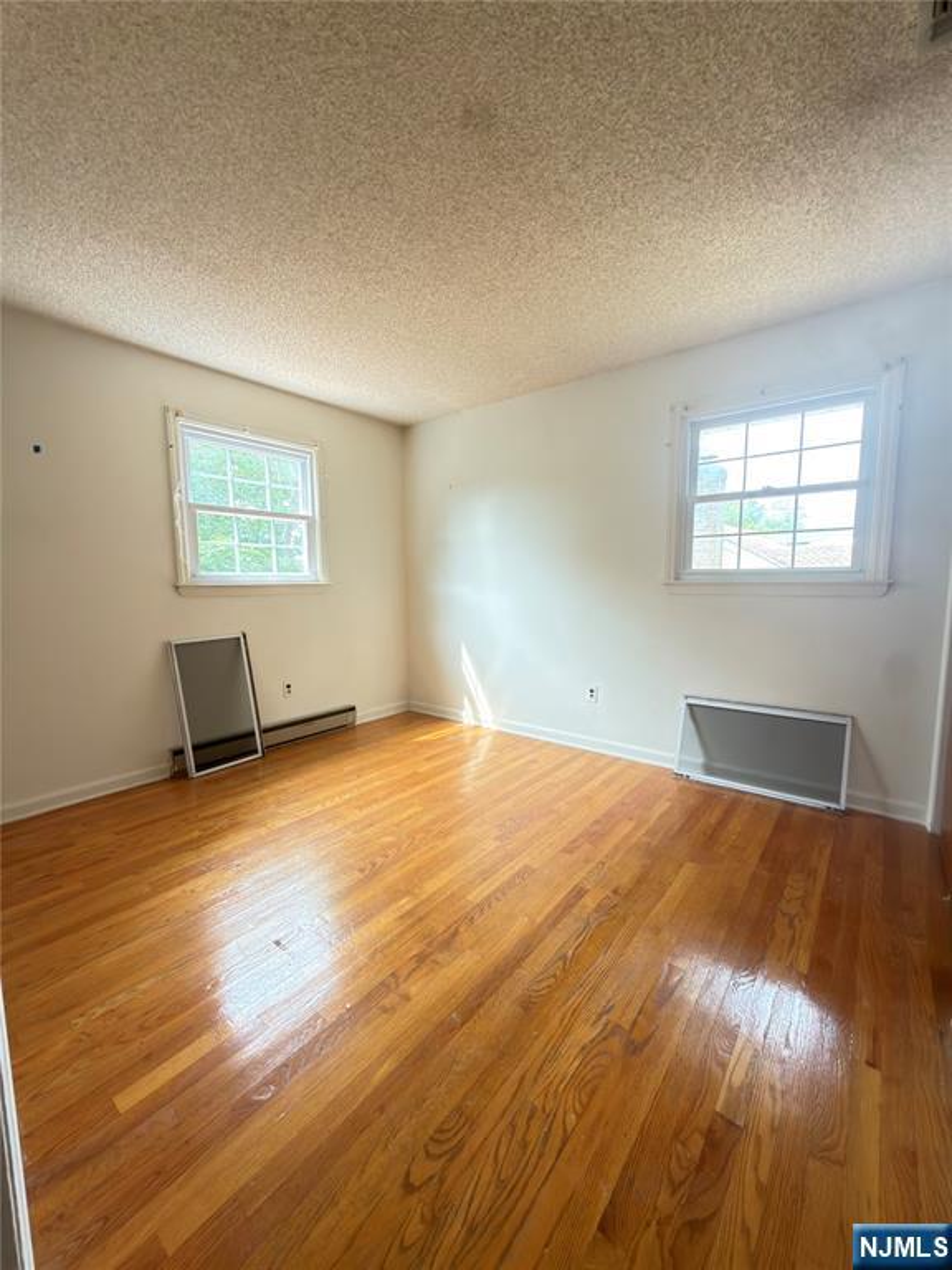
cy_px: 635
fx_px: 513
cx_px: 476
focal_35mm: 14
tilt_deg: -6.2
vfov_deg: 102.1
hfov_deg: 85.7
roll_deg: +0.3
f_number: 2.2
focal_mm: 2.22
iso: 125
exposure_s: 1/30
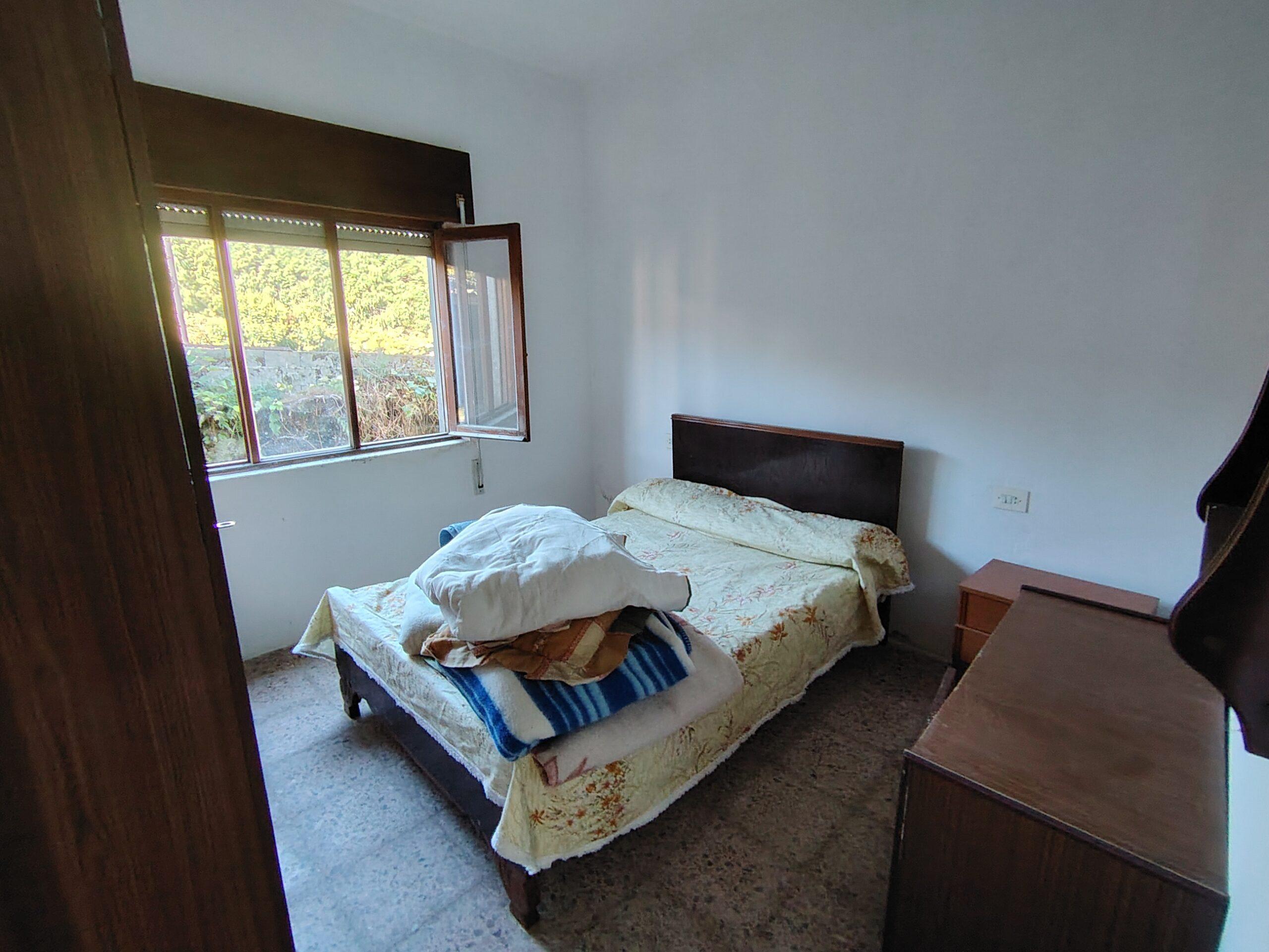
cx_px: 634
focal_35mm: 17
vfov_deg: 74.7
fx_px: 623
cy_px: 476
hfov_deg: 91.0
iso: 286
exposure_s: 1/33.3
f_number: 2.2
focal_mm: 1.43
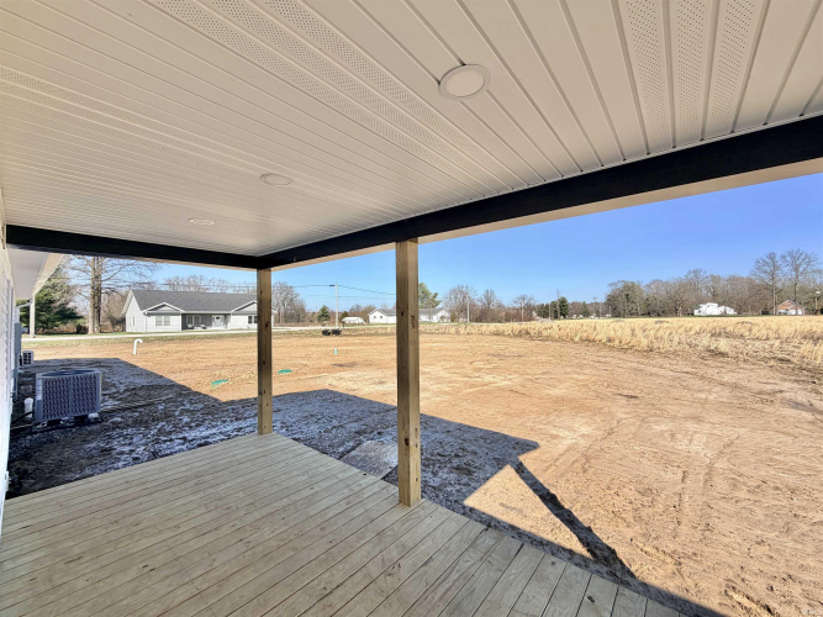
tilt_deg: +1.4
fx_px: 333
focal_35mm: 14
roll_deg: +0.8
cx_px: 412
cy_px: 308
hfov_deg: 102.1
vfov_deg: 85.7
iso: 25
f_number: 2.2
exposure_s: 1/770
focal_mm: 2.22
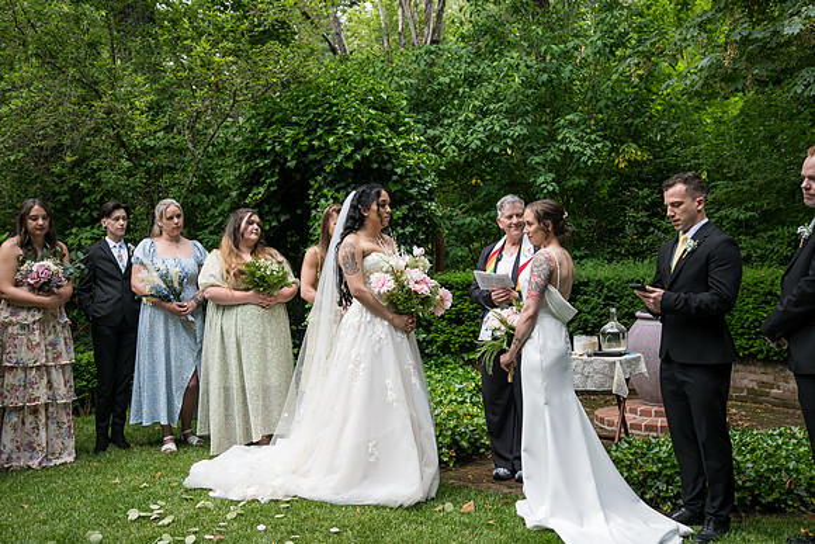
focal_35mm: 38
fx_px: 860
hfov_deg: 50.7
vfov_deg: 35.1
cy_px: 272
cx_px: 408
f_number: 3.5
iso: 320
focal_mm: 38
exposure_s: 1/400
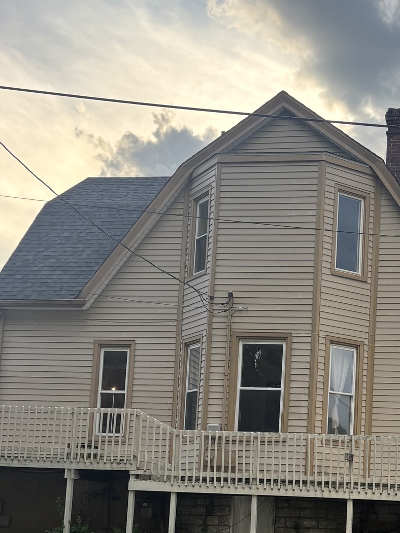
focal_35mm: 57
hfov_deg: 24.8
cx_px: 369
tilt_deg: +4.7
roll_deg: -2.0
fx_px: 878
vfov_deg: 33.0
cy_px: 414
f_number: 1.6
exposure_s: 1/591
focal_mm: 5.96
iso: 50
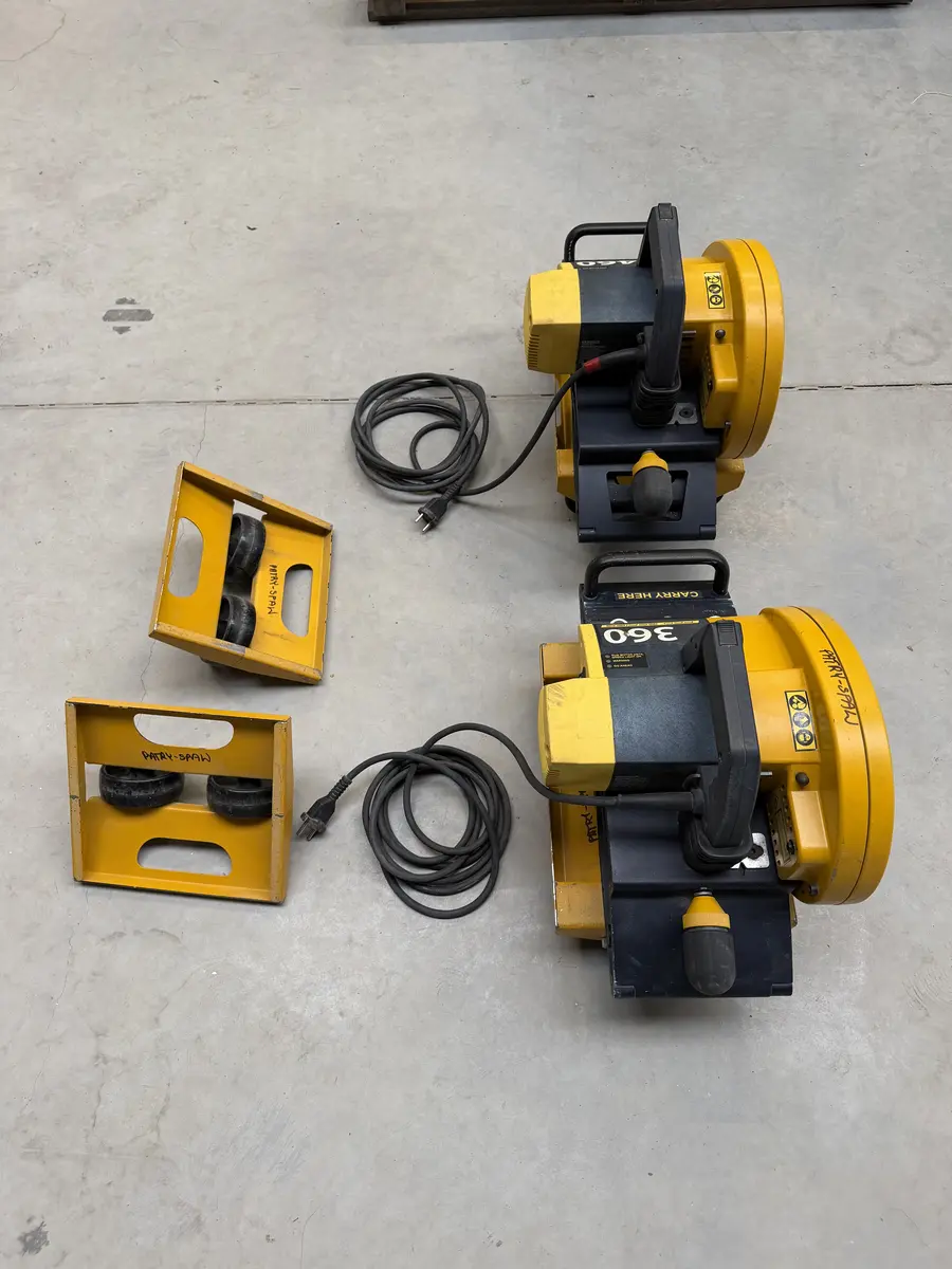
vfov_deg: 71.6
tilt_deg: -63.9
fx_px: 880
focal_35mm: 24
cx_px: 476
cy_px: 634
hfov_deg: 56.8
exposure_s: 1/100
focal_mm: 6.76
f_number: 1.78
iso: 160
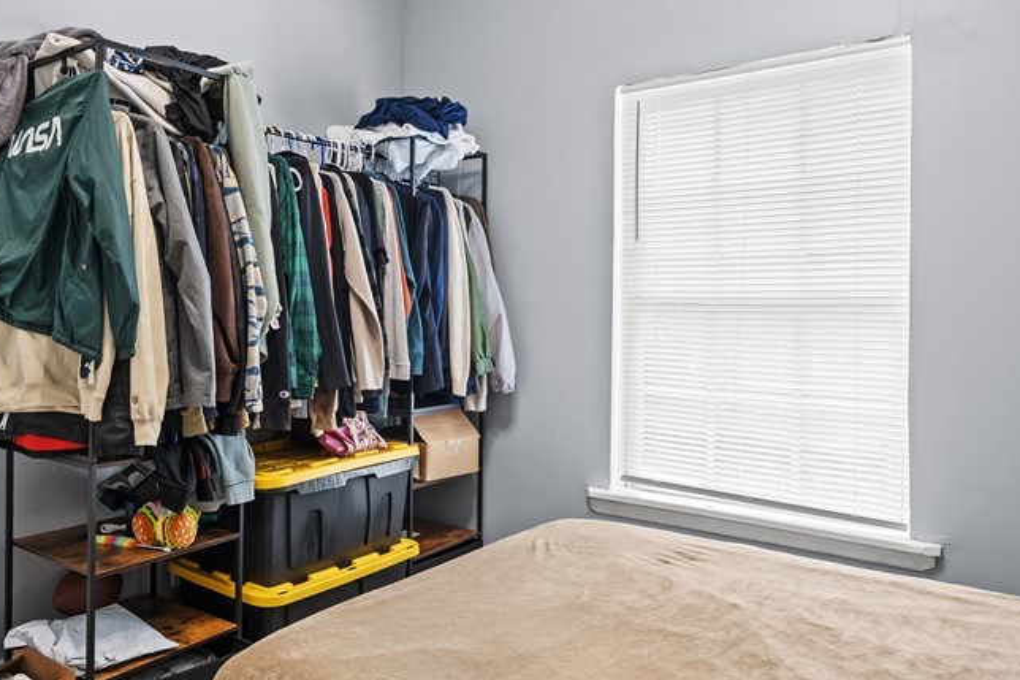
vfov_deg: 47.9
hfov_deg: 65.4
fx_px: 765
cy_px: 317
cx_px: 329
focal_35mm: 27
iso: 400
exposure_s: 1/4
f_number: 5
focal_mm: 16
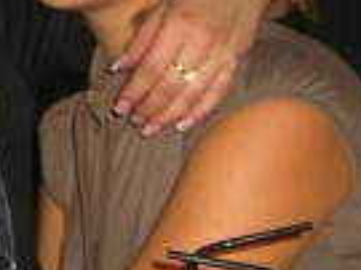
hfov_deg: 11.0
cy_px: 45
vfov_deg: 8.7
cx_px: -275
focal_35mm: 169
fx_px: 1761
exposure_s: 1/60
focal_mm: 7.9
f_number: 2.8
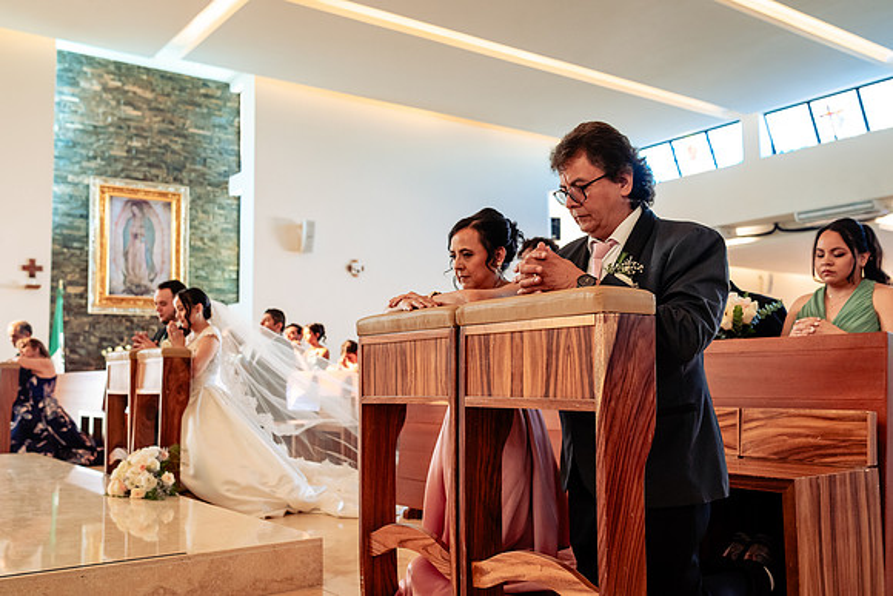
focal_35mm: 36
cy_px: 298
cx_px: 446
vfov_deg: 37.1
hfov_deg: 53.4
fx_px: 888
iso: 2000
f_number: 4.5
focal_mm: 35
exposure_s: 1/125
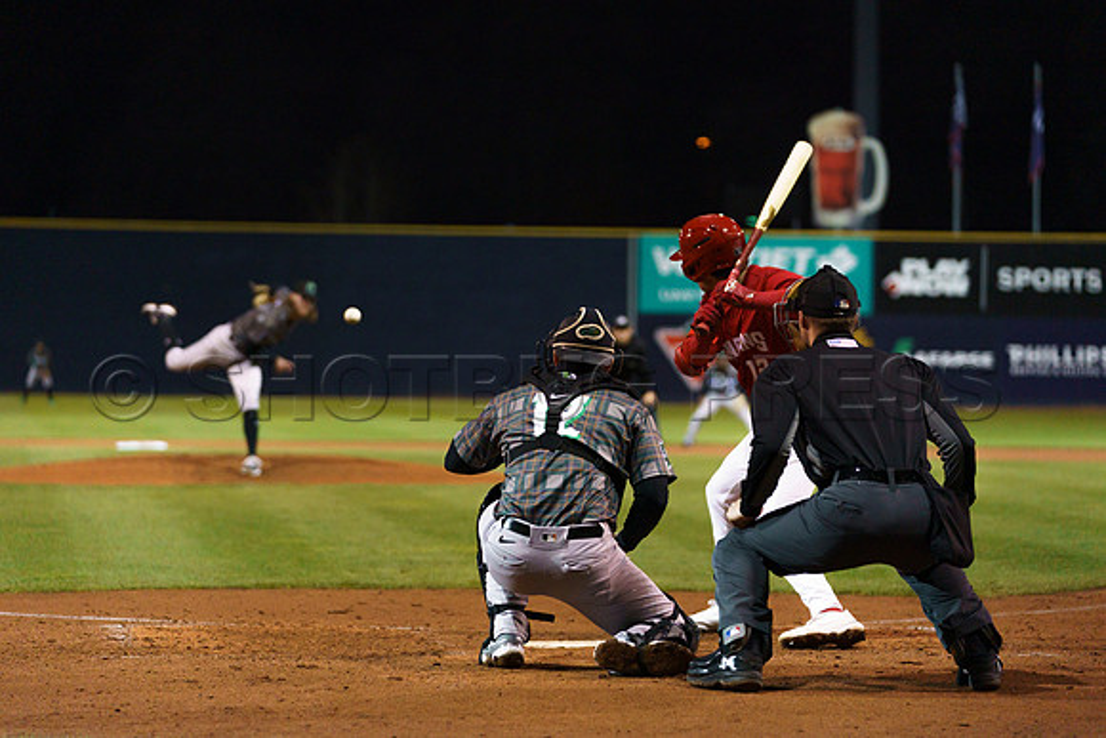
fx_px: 3995
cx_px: 553
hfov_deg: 15.8
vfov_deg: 10.6
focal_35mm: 130
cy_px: 369
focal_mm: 130
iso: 2000
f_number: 3.2
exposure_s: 1/1000
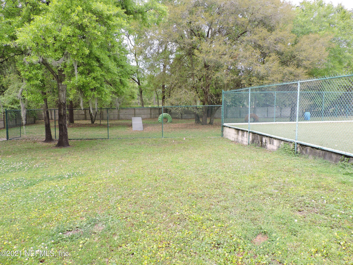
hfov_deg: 71.6
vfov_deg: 56.8
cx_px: 176
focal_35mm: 24
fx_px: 245
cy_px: 132
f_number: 3.3
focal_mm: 4.3
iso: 100
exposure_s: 1/160
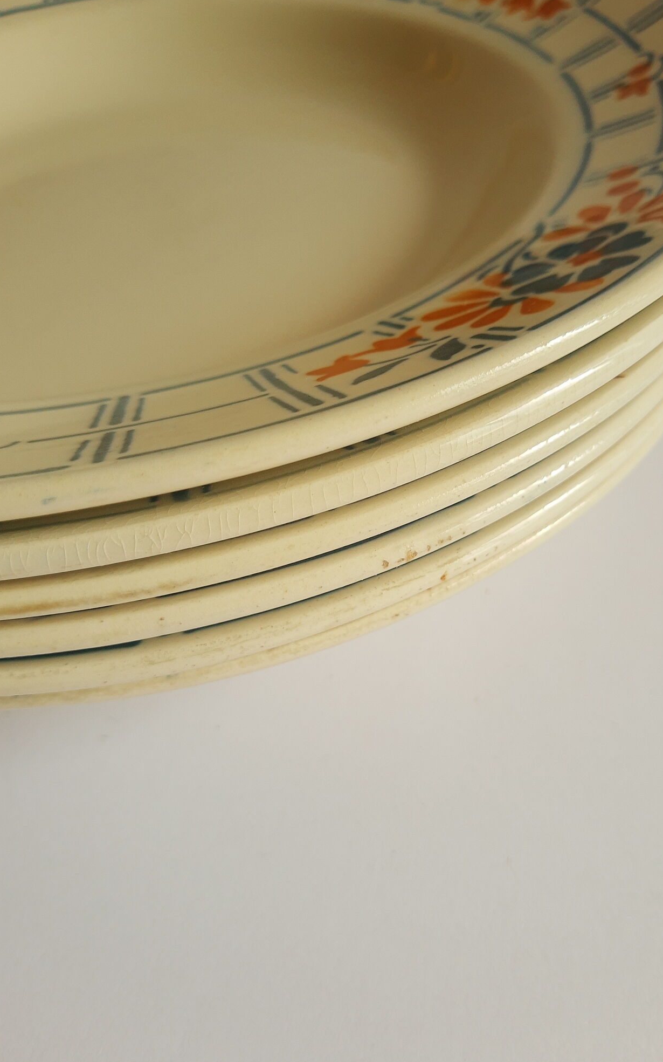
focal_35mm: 28
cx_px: 376
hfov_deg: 44.4
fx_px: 810
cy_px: 526
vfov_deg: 66.5
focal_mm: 3.95
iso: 49
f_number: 1.8
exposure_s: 1/50
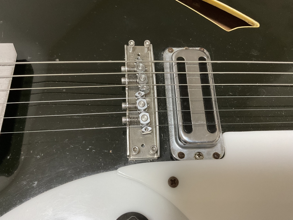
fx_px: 245
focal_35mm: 29
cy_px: 110
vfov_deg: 48.2
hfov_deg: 61.7
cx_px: 146
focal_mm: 3
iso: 160
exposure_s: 1/60
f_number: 1.8
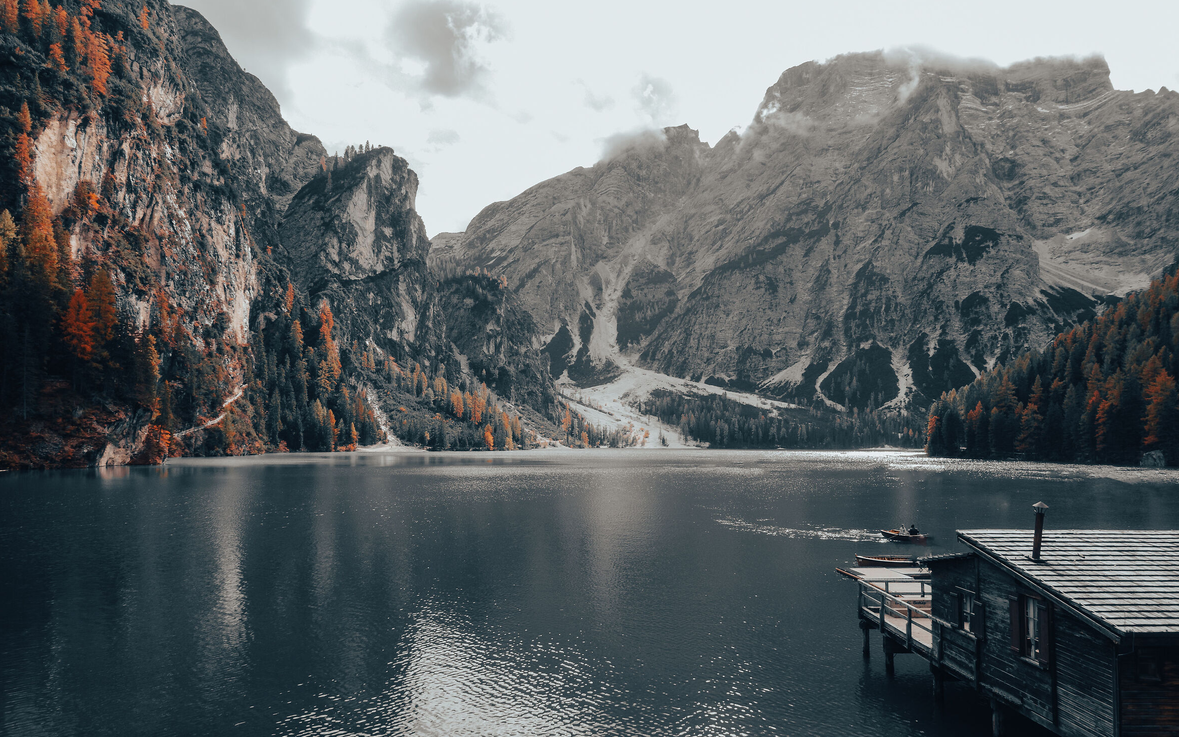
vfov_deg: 49.3
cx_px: 589
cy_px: 387
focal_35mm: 25
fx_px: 803
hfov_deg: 72.5
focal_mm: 8.8
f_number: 5.6
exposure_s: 1/200
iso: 125
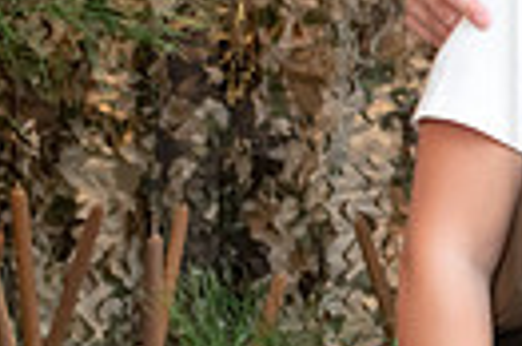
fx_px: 3143
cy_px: 48
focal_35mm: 217
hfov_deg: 9.0
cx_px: 965
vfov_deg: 6.3
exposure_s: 1/80
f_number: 5
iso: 3200
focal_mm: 45
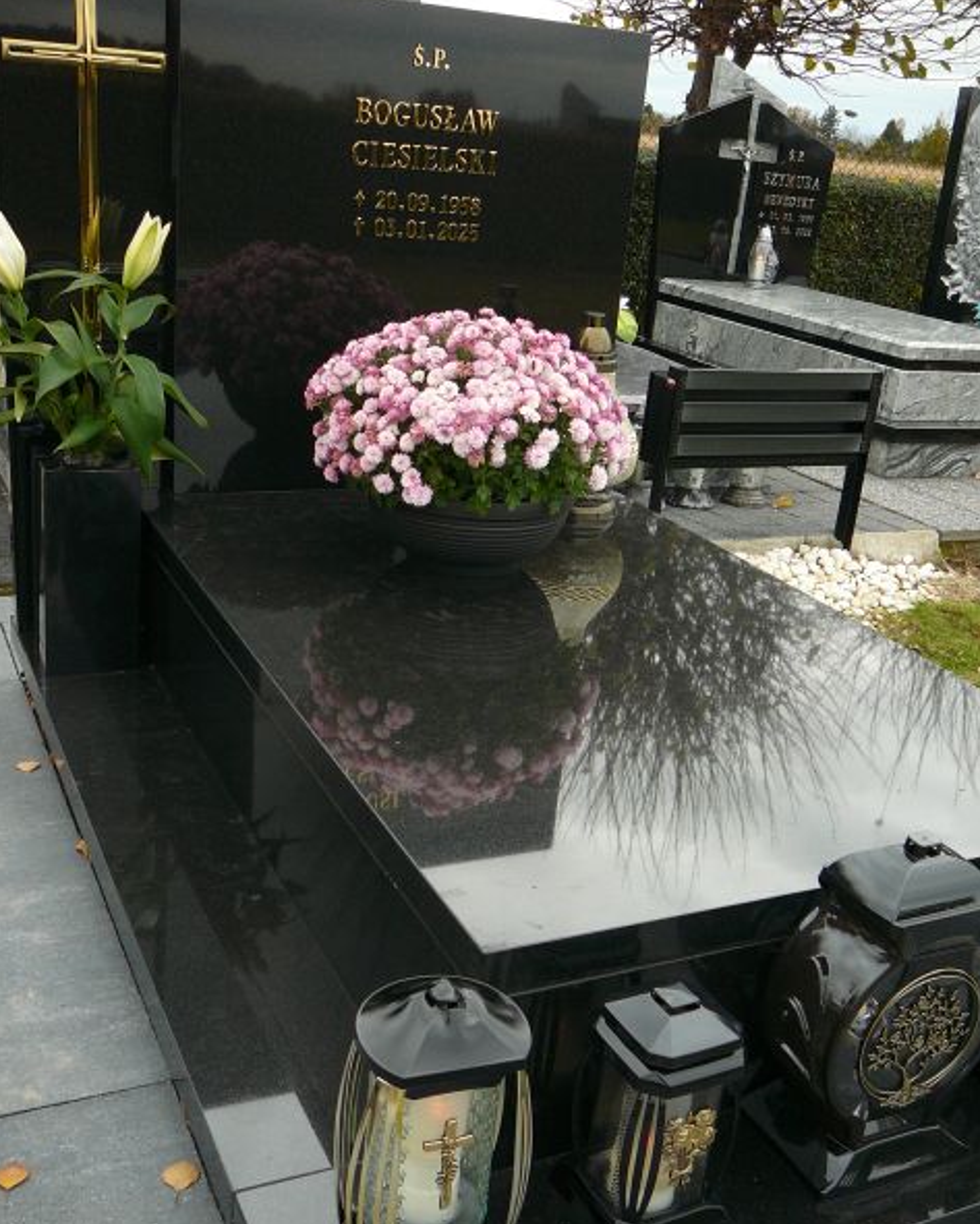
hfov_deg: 40.1
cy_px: 640
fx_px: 1341
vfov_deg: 49.1
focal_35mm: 37
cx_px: 489
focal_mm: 5.2
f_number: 2.8
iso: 80
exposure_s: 1/100
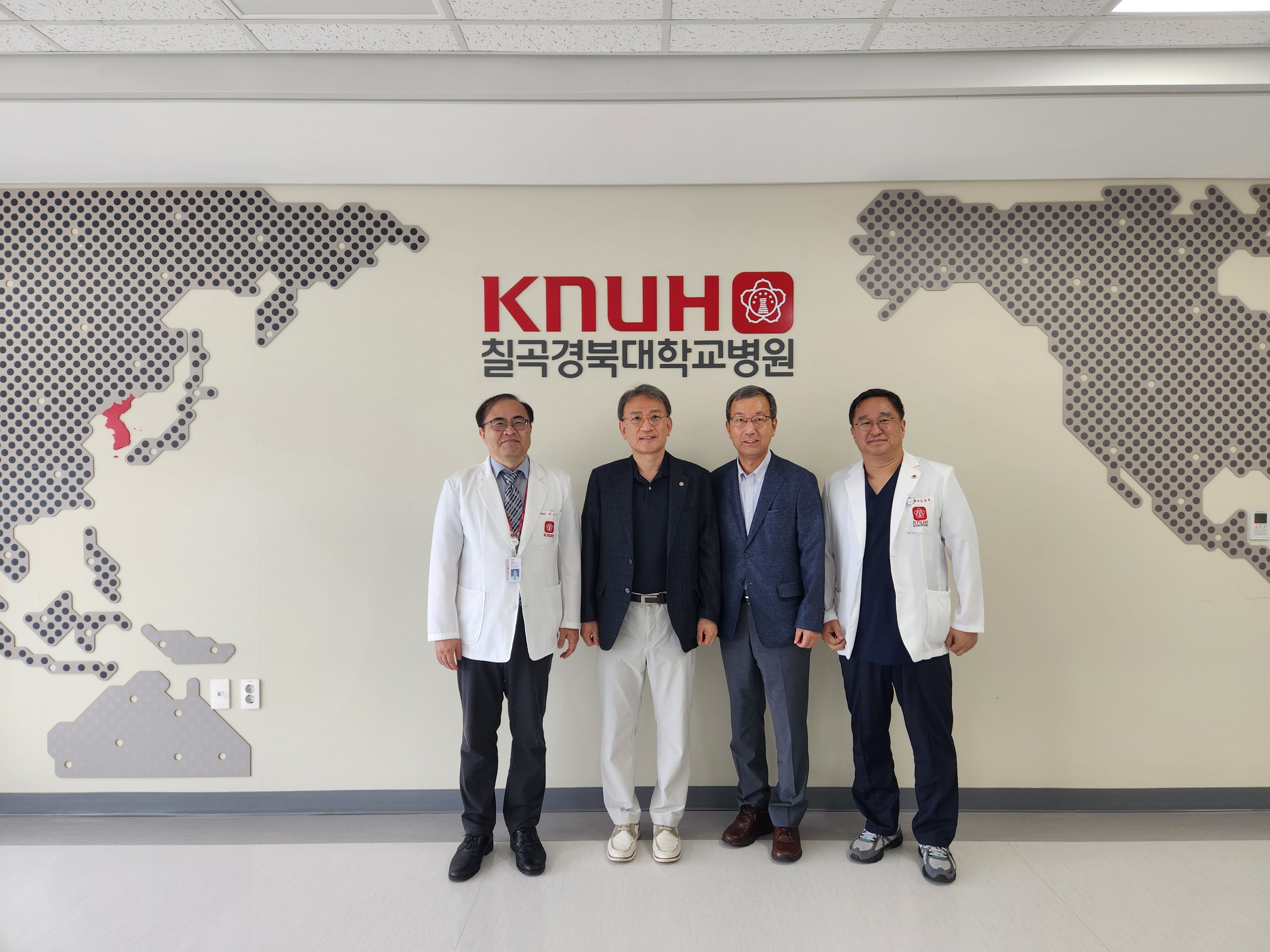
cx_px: 635
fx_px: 844
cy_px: 476
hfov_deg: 73.9
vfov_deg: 58.9
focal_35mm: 23
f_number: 1.8
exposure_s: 1/120
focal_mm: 5.4
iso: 50
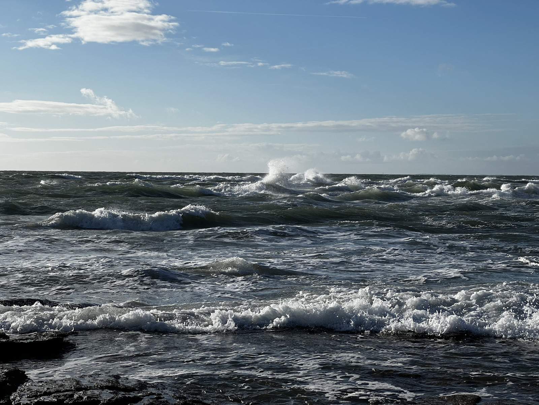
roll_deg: -0.2
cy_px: 202
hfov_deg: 25.3
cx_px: 270
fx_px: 1199
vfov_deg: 19.1
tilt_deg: -0.2
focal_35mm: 77
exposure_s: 1/1815
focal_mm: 9
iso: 32
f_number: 2.8
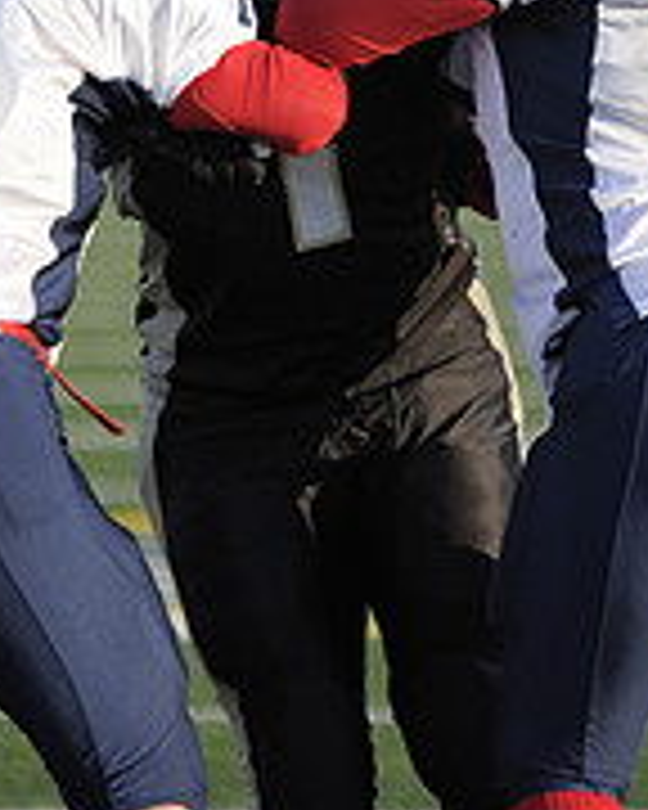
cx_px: 225
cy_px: 212
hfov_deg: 1.1
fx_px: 32627
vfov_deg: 1.4
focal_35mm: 1361
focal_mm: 450
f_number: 6.3
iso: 1100
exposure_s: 1/1000
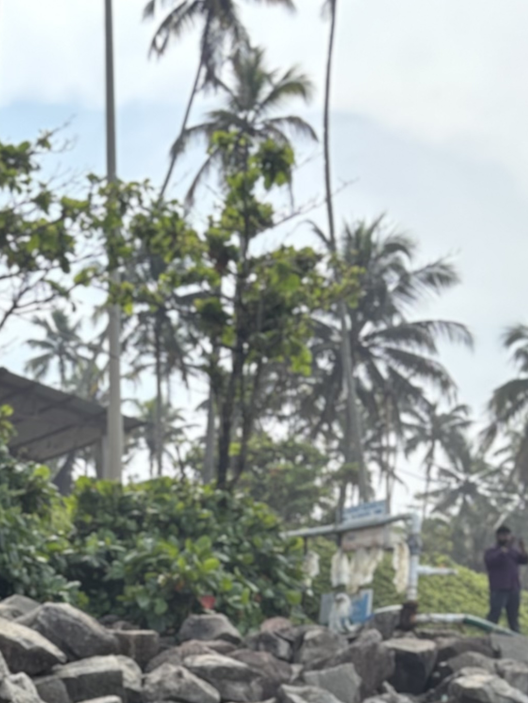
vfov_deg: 22.1
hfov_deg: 18.2
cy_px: 975
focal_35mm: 77
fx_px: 1566
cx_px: -108
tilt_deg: -5.8
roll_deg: +1.8
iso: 50
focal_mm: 5.96
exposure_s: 1/2024
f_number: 1.6
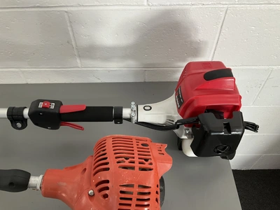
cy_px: 105
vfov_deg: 48.2
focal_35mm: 29
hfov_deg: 61.7
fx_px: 235
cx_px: 140
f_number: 1.8
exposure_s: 1/60
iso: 125
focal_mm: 3
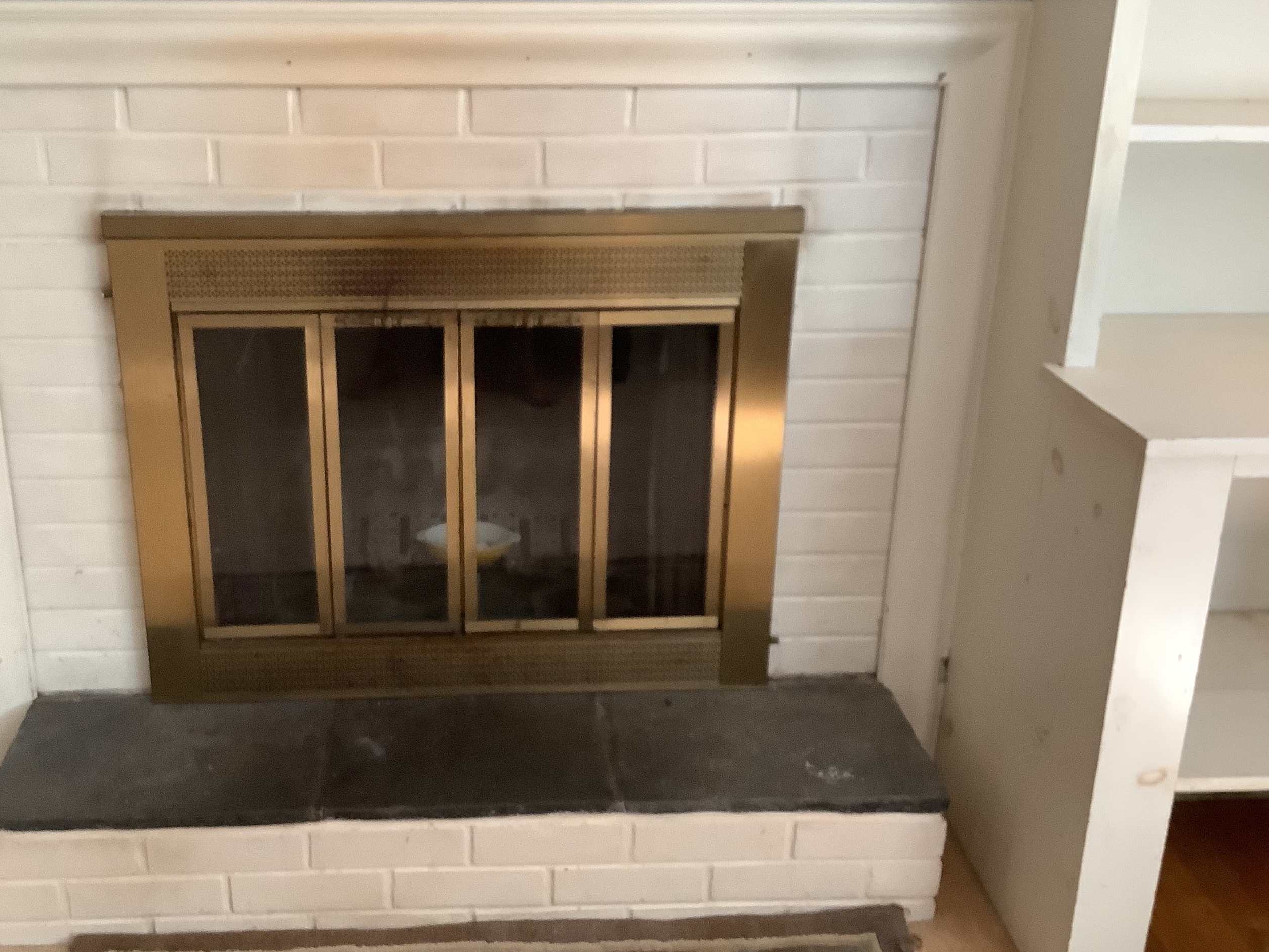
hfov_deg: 48.6
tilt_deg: -19.9
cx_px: 501
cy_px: 437
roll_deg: +0.8
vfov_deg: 37.7
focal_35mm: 38
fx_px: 1393
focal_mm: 3.3
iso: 250
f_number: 2.4
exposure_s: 1/60
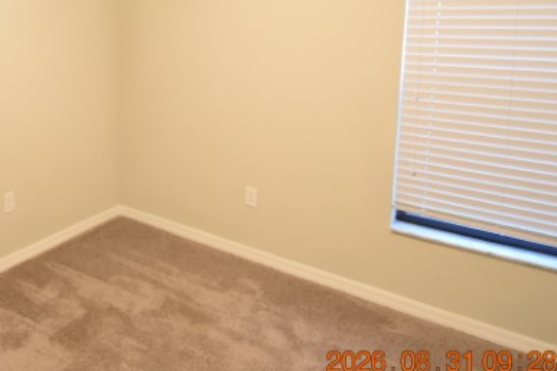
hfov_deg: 61.6
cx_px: 136
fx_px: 433
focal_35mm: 28
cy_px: 68
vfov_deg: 43.9
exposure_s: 1/60
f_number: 3.5
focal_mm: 10
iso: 2000
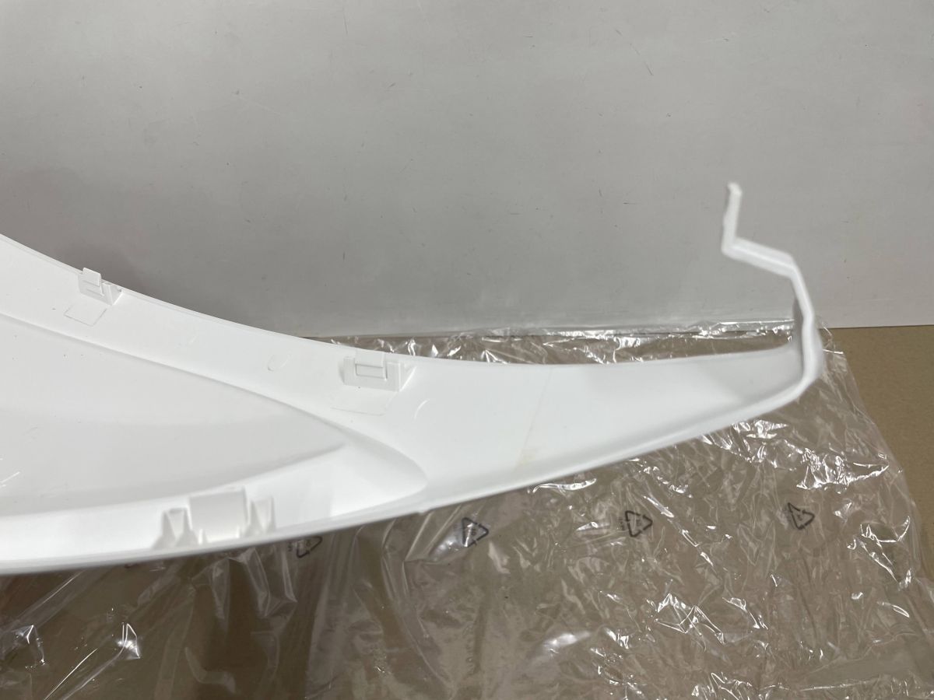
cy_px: 350
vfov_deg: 53.1
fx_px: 702
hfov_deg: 67.3
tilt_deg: -49.6
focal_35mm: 26
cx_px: 467
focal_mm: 4.2
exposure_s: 1/100
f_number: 1.6
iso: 50
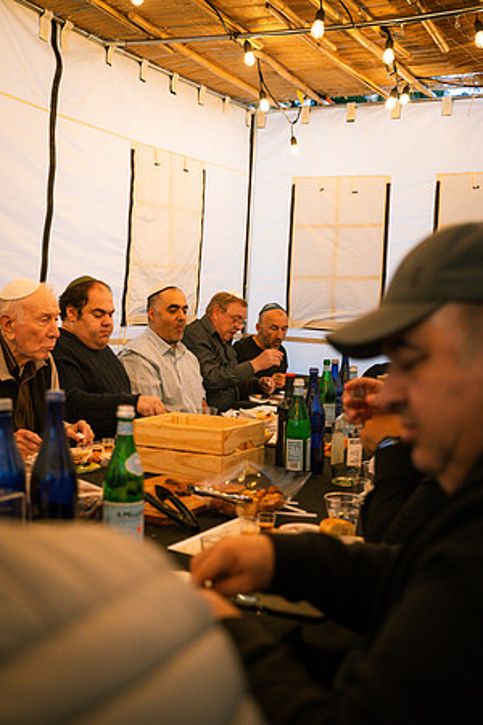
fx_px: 825
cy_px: 362
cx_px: 242
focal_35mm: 41
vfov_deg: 47.4
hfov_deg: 32.6
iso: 1250
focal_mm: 41
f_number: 3.2
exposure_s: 1/160
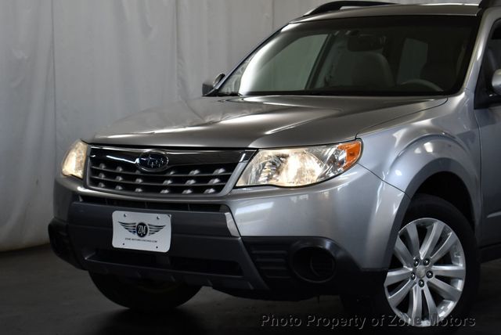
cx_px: 250
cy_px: 168
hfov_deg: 25.3
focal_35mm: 80
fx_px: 1114
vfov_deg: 17.1
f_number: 5
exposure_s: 1/250
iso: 500
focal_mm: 40
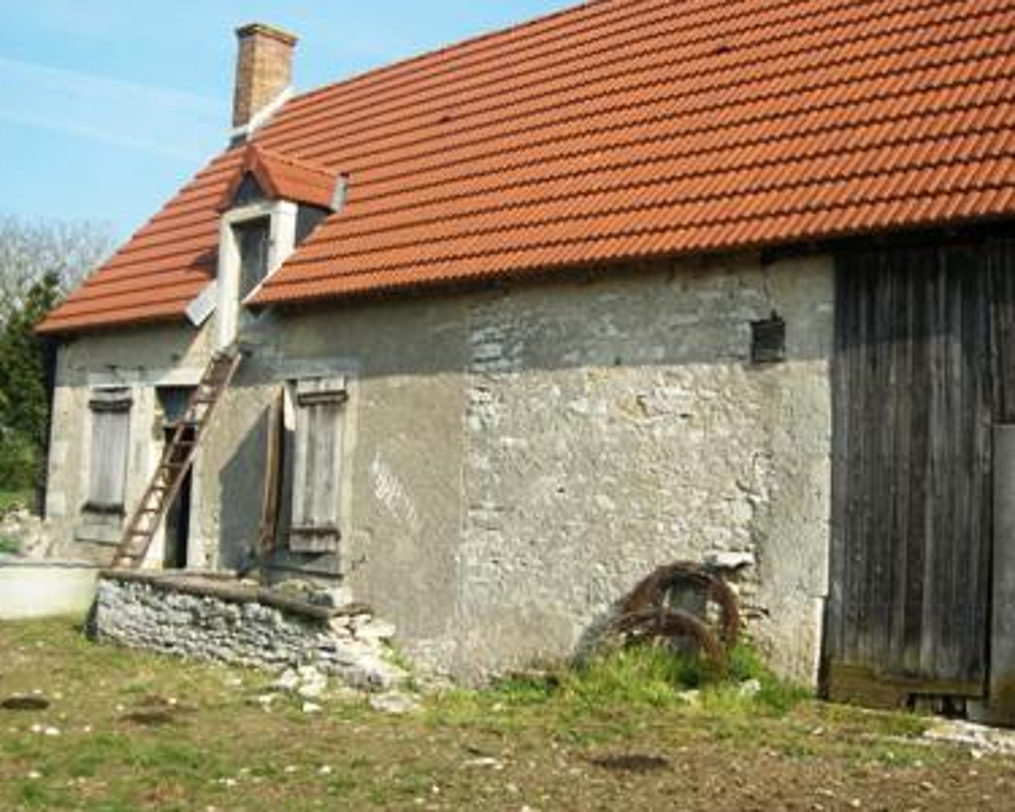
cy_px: 409
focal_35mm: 42
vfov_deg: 35.7
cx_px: 587
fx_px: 1262
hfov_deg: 43.7
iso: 64
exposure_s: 1/254
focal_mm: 7.5
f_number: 4.8
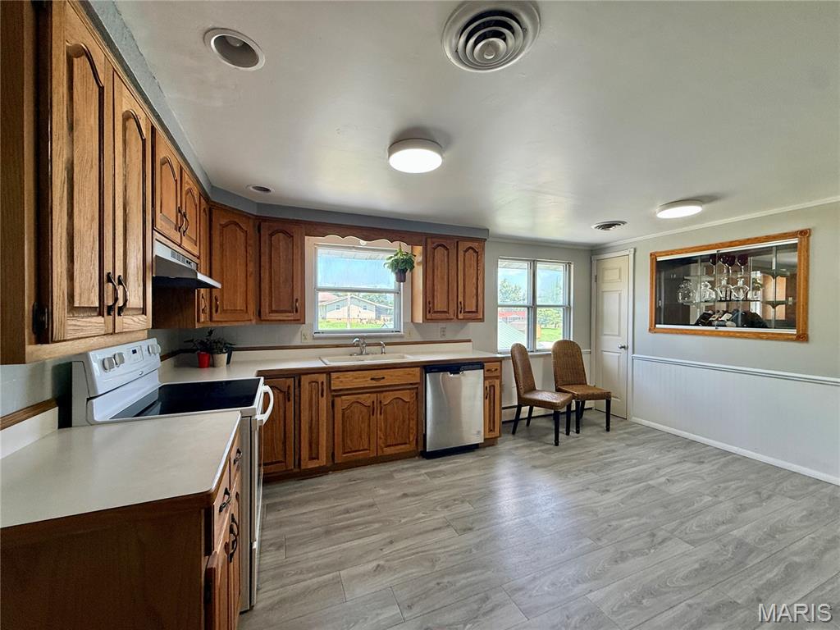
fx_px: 340
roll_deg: +0.0
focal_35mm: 14
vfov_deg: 85.7
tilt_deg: -0.7
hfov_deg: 102.1
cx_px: 420
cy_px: 315
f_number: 2.2
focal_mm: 2.22
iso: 125
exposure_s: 1/120
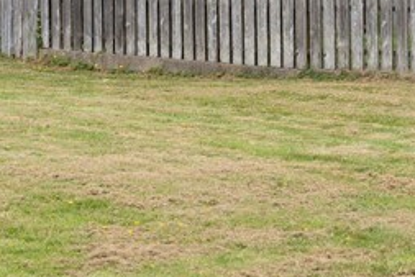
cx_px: -210
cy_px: 176
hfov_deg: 9.9
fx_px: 2318
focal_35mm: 201
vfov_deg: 6.8
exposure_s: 1/200
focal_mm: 30
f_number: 9
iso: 100
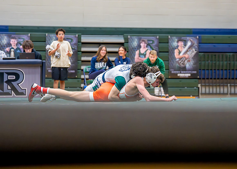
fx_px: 709
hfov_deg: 19.0
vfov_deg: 13.6
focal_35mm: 105
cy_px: 76
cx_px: 124
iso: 6400
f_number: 2.8
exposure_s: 1/1000
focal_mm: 87
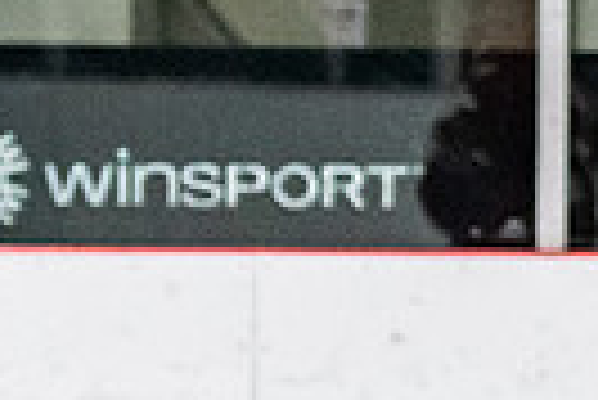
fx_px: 13054
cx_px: 1612
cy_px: 1038
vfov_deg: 1.7
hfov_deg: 2.6
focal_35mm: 785
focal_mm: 92
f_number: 2.8
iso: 4000
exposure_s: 1/800
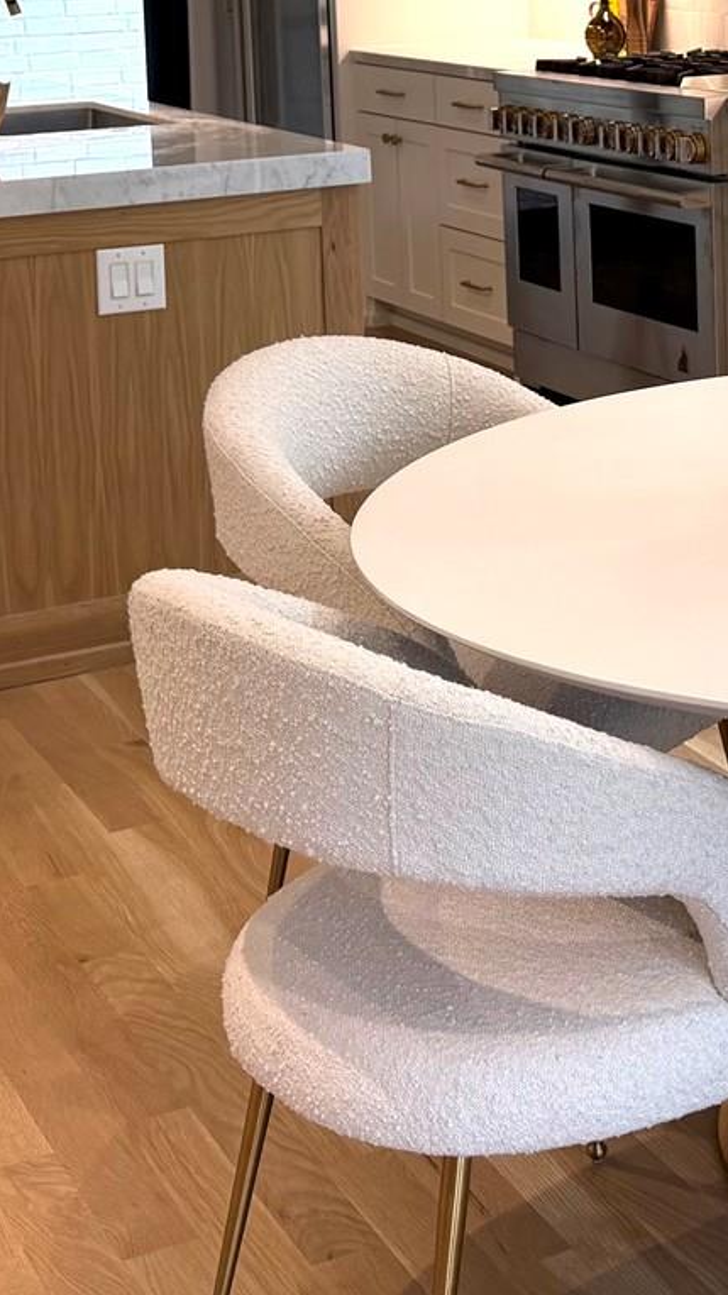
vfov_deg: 28.9
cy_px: 107
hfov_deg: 16.8
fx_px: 2404
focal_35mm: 70
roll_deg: +1.4
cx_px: 755
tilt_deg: -5.5
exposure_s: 1/132
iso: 64
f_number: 1.78
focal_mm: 6.76
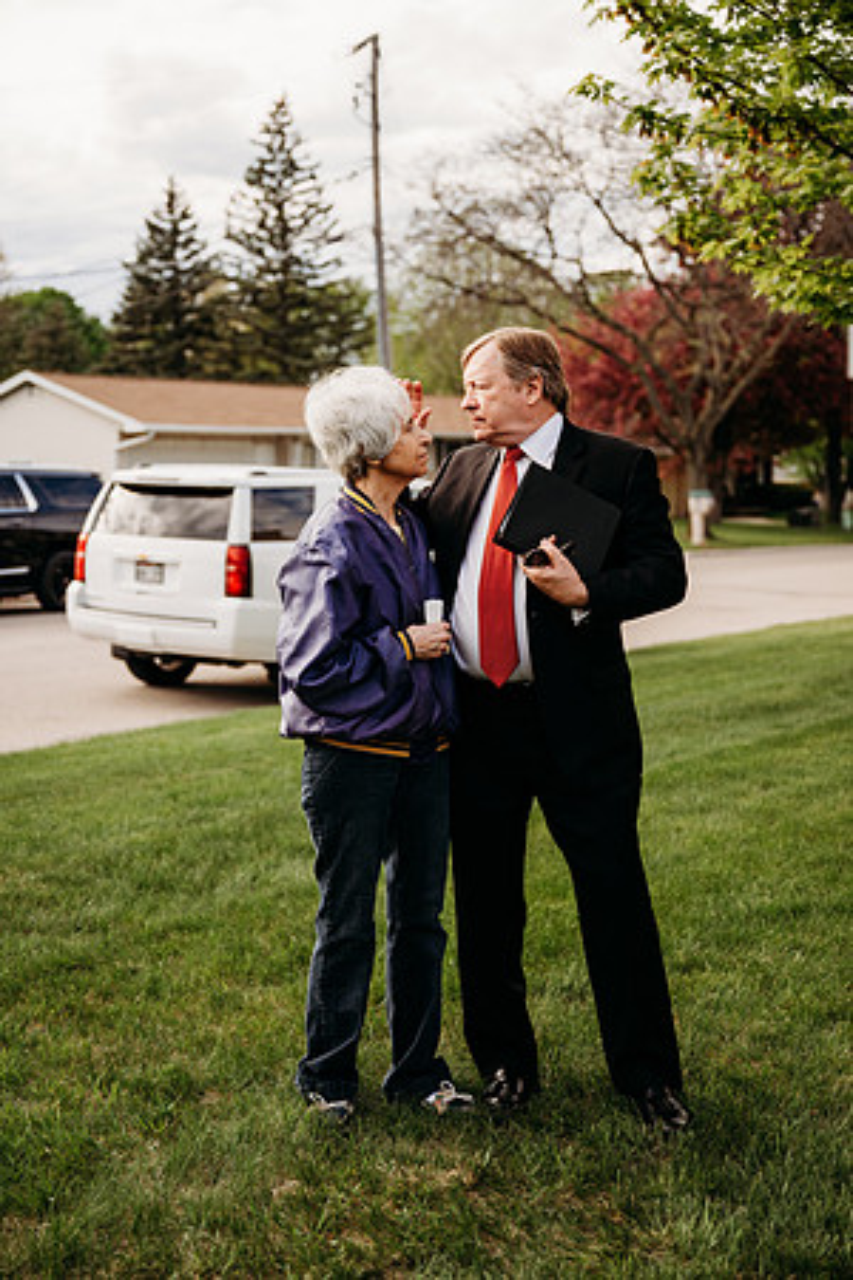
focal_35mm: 47
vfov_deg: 41.9
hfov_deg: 28.6
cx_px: 426
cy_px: 640
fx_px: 1670
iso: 200
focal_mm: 47
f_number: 2.8
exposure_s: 1/1600
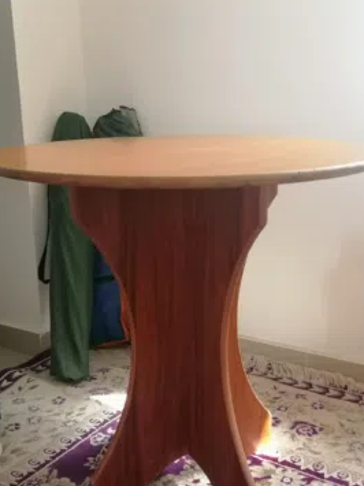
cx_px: 196
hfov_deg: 32.8
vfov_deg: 42.9
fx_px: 617
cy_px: 268
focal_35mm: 44
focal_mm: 5.3
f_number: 1.8
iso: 250
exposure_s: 1/33.3
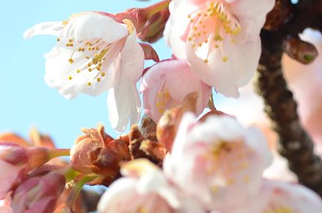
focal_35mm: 359
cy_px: 53
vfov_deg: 3.8
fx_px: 3204
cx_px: 248
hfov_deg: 5.7
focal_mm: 90
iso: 200
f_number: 8
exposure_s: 1/200
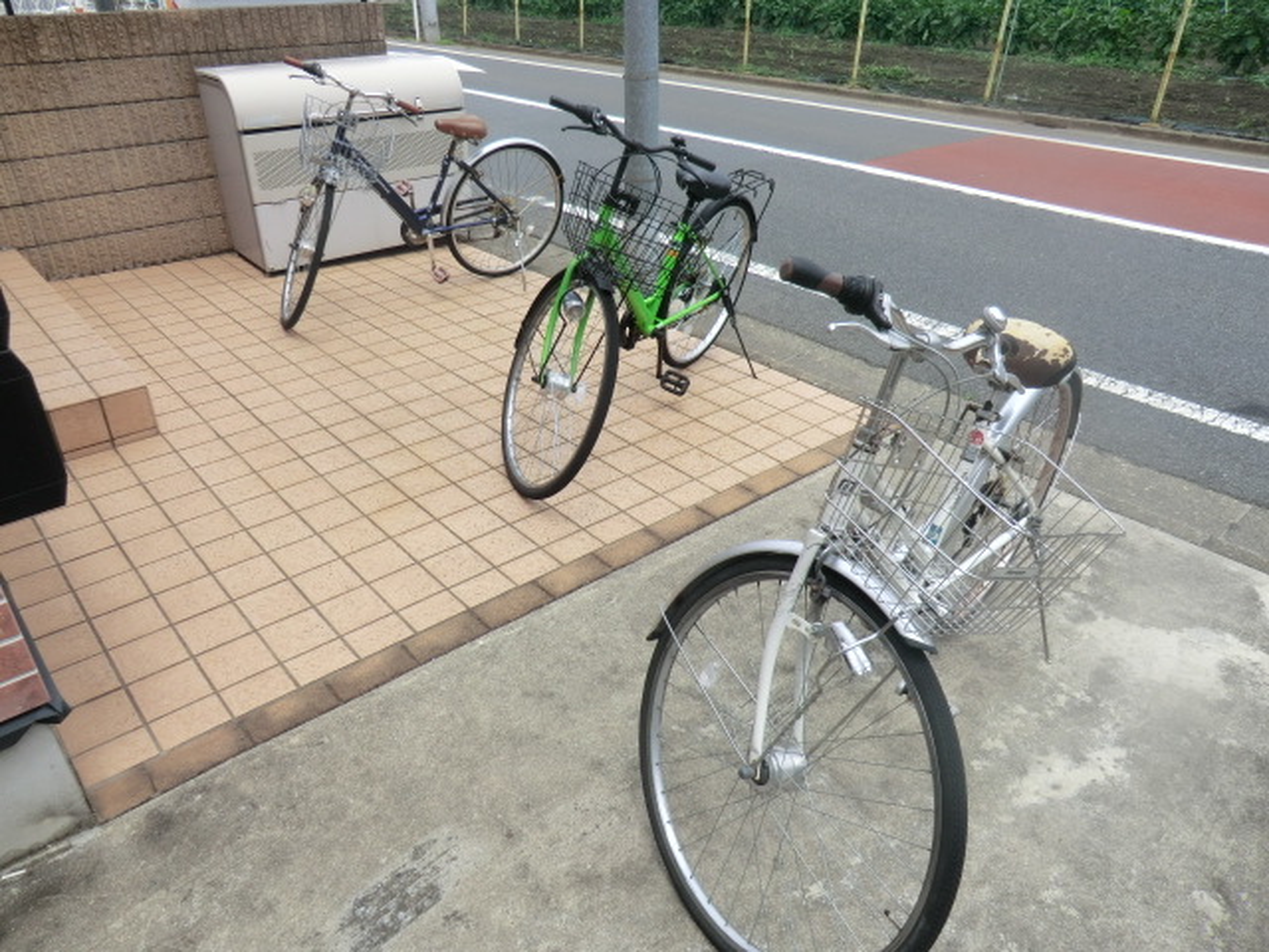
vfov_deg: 56.8
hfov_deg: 71.6
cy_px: 476
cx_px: 634
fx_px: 880
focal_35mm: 24
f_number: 3.2
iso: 80
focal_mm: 4.3
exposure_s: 1/800
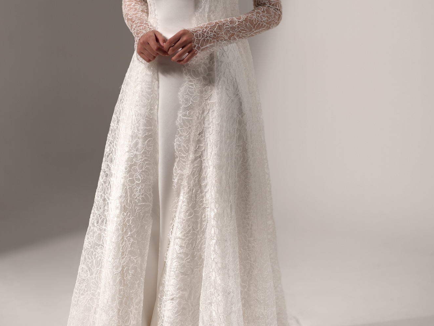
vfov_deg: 19.8
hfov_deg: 26.7
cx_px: 218
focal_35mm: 73
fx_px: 915
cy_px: 44
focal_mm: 50
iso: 50
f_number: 1.2
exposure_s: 1/800
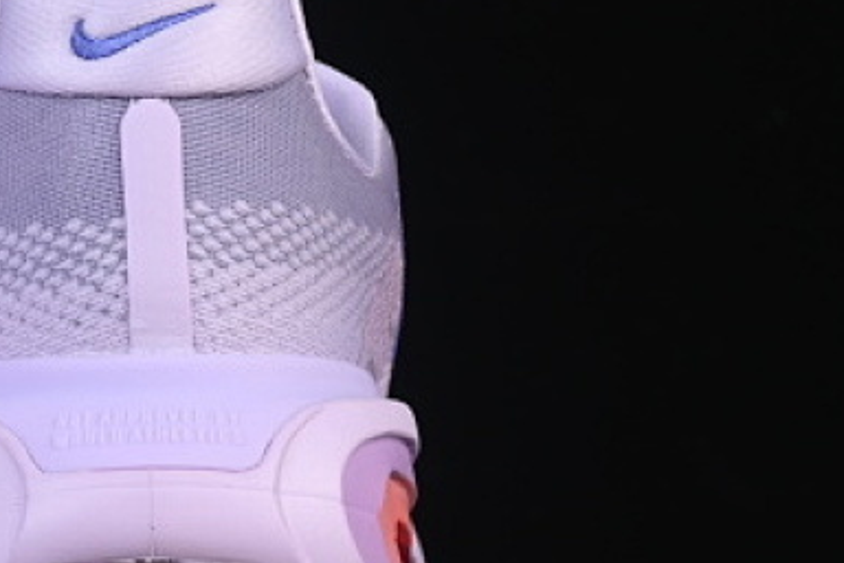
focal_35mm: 211
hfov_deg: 9.6
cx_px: -160
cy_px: 213
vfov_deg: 6.5
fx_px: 4946
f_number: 8
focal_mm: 50
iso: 160
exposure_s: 1/80
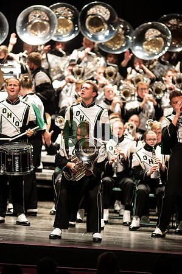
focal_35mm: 300
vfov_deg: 6.9
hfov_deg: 4.6
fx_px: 2280
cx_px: 91
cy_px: 137
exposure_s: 1/500
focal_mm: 300
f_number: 2.8
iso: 3200
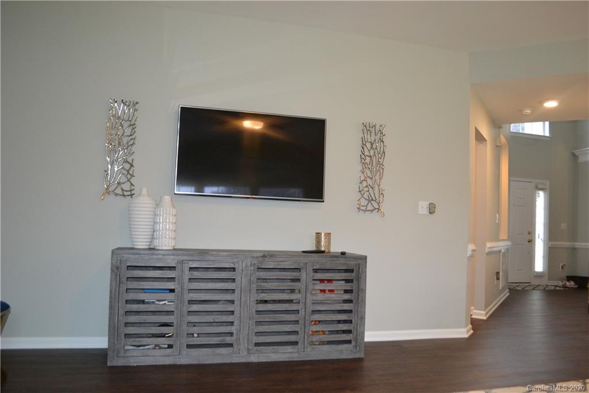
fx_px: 442
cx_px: 294
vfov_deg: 47.9
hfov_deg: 67.4
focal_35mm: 27
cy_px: 196
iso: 1100
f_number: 3.5
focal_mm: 18
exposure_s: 1/60
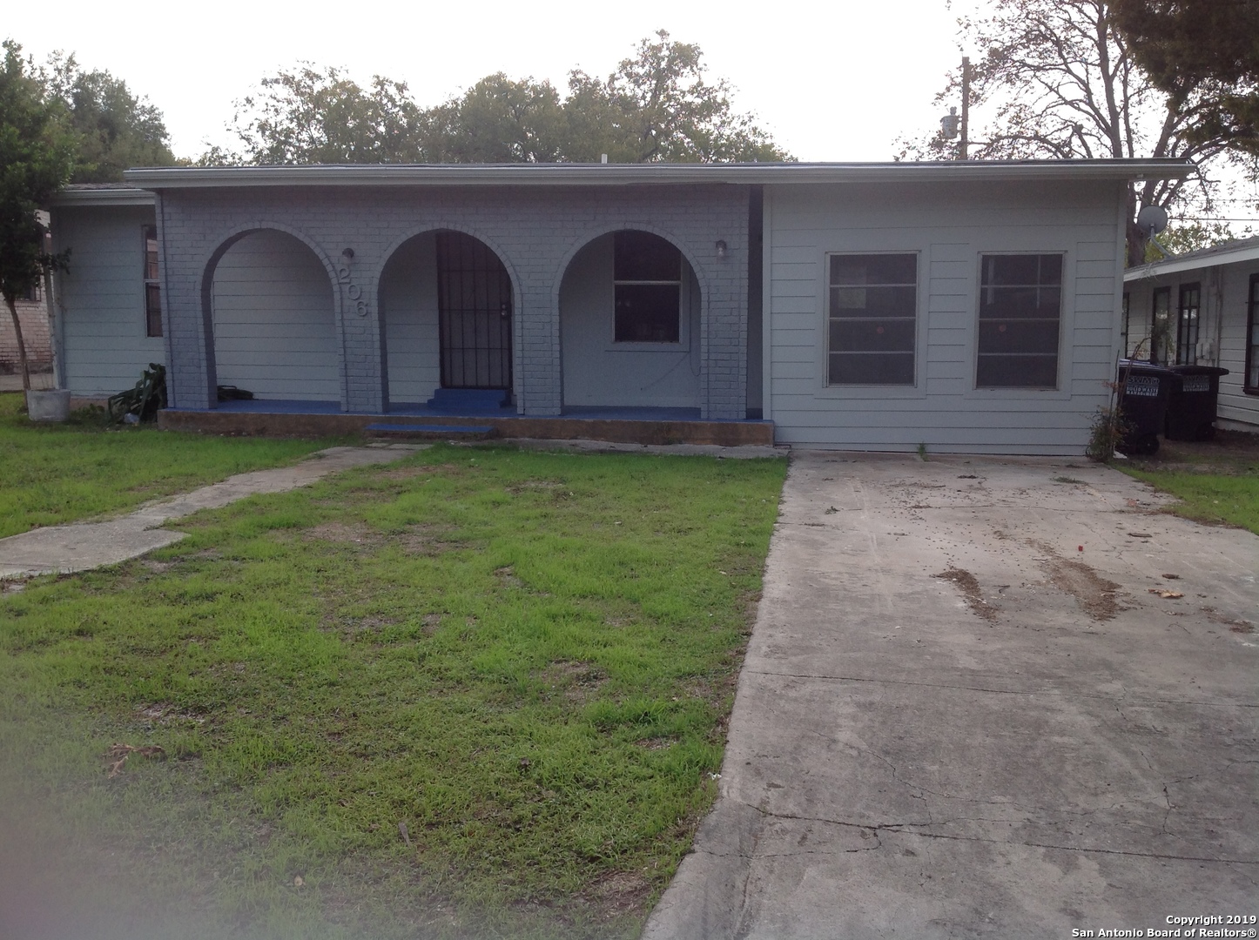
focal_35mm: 35
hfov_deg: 52.7
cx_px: 630
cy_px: 470
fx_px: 1271
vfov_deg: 40.6
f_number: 2.4
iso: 50
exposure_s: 1/889
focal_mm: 4.28
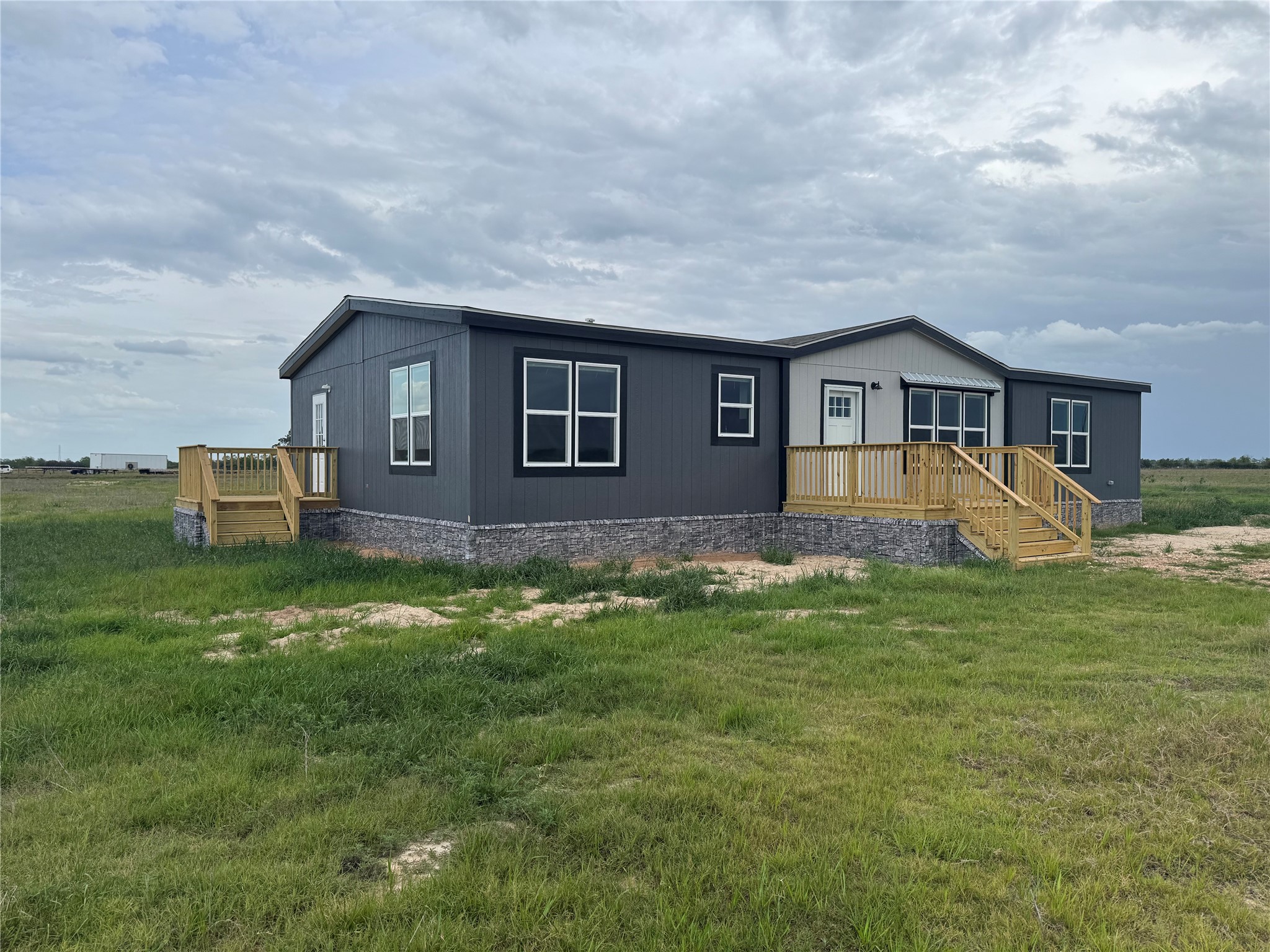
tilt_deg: -0.3
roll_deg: +0.2
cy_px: 476
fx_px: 881
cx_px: 635
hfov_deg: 71.6
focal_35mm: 24
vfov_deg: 56.8
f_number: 1.78
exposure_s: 1/3247
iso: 80
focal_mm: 6.76
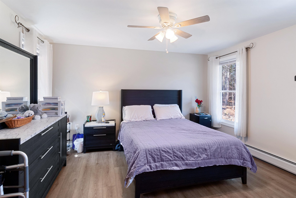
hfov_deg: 89.9
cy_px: 99
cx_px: 148
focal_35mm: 18
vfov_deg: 67.5
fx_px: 148
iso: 200
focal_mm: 12
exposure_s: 1/2.5
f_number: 10
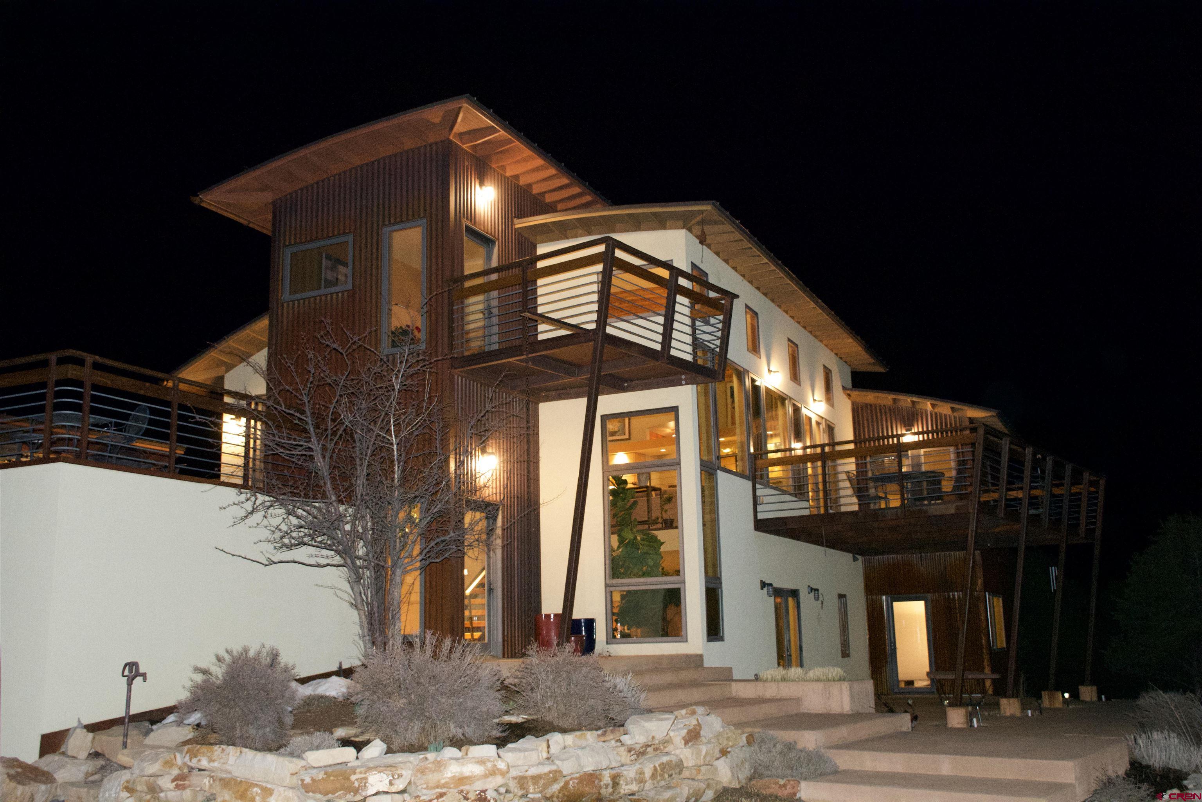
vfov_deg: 38.4
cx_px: 601
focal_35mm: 34
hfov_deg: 55.1
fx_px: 1152
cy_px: 401
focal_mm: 23
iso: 6400
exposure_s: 1/60
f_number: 3.8
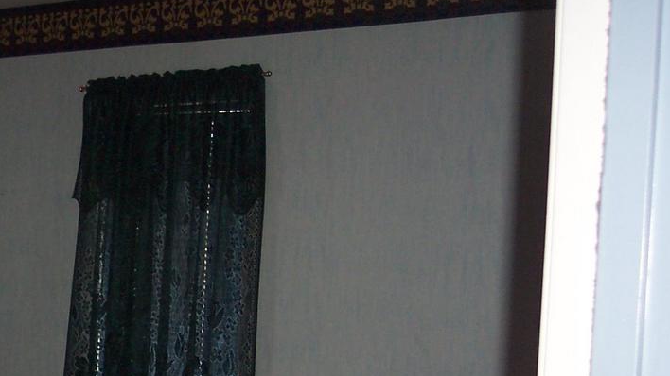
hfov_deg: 28.6
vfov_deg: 16.6
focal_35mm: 72
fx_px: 1279
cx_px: 120
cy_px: 307
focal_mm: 8
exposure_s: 1/30
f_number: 2.8
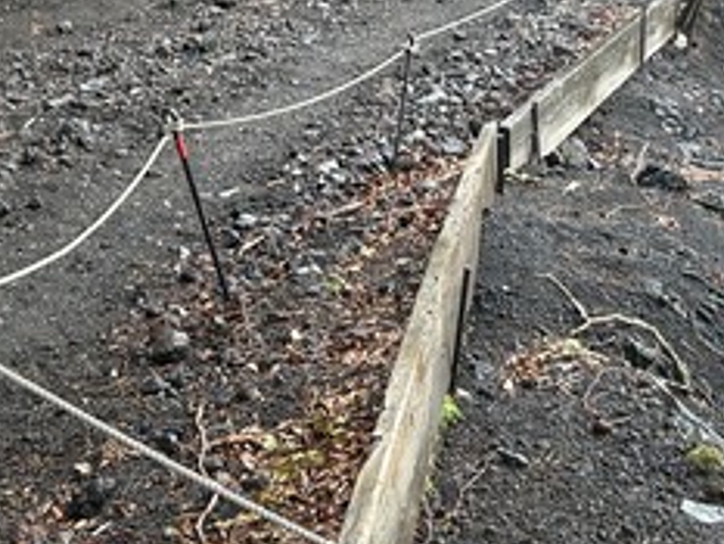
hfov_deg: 22.5
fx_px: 1821
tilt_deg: -15.9
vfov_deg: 16.6
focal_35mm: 87
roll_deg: +3.1
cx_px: 382
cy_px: -5
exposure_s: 1/206
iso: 50
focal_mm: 5.7
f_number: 1.5
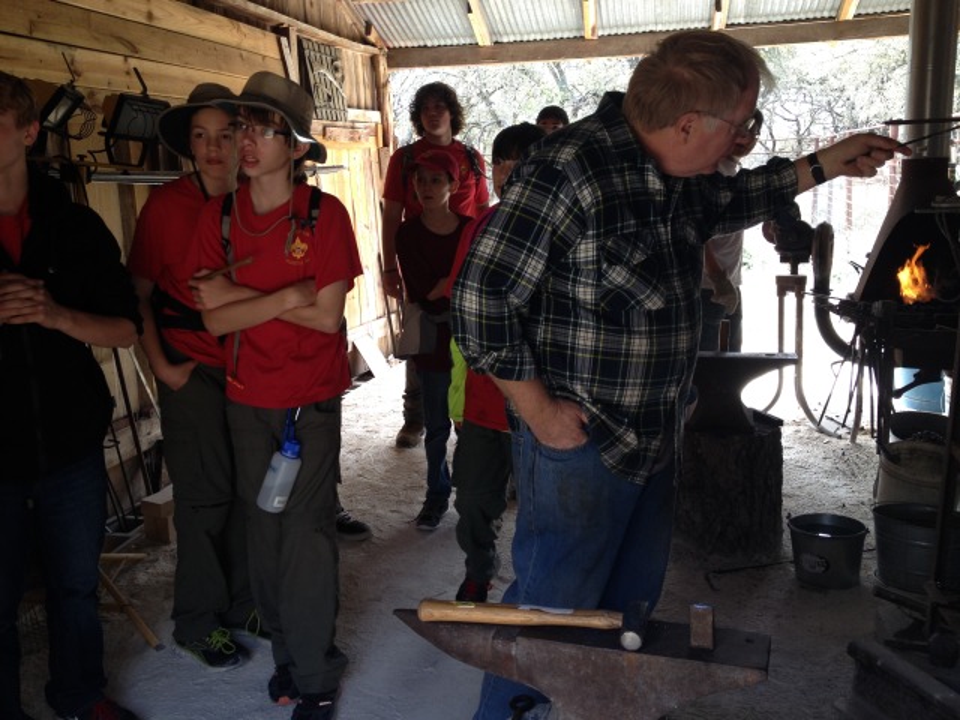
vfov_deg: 40.7
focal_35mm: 35
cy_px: 360
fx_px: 971
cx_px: 480
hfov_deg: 52.6
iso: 50
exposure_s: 1/68
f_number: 2.4
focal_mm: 4.28
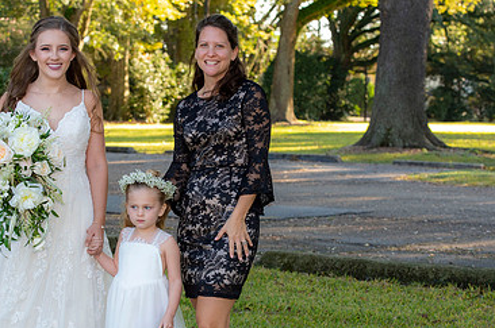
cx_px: 197
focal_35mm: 119
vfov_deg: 11.5
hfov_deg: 17.2
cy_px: 238
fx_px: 1634
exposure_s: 1/320
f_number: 6.3
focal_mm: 75
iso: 1250
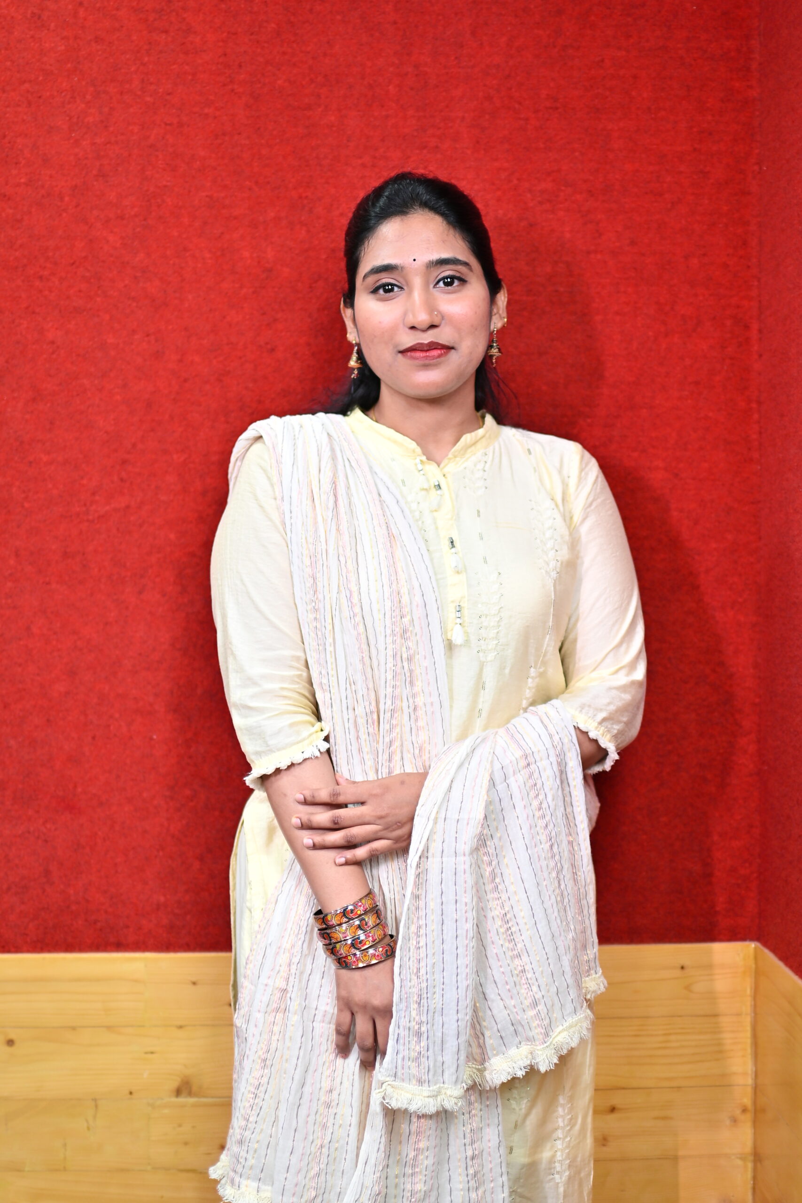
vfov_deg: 38.2
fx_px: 1737
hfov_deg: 26.0
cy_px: 602
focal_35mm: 52
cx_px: 401
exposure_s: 1/100
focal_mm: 35
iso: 125
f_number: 1.4
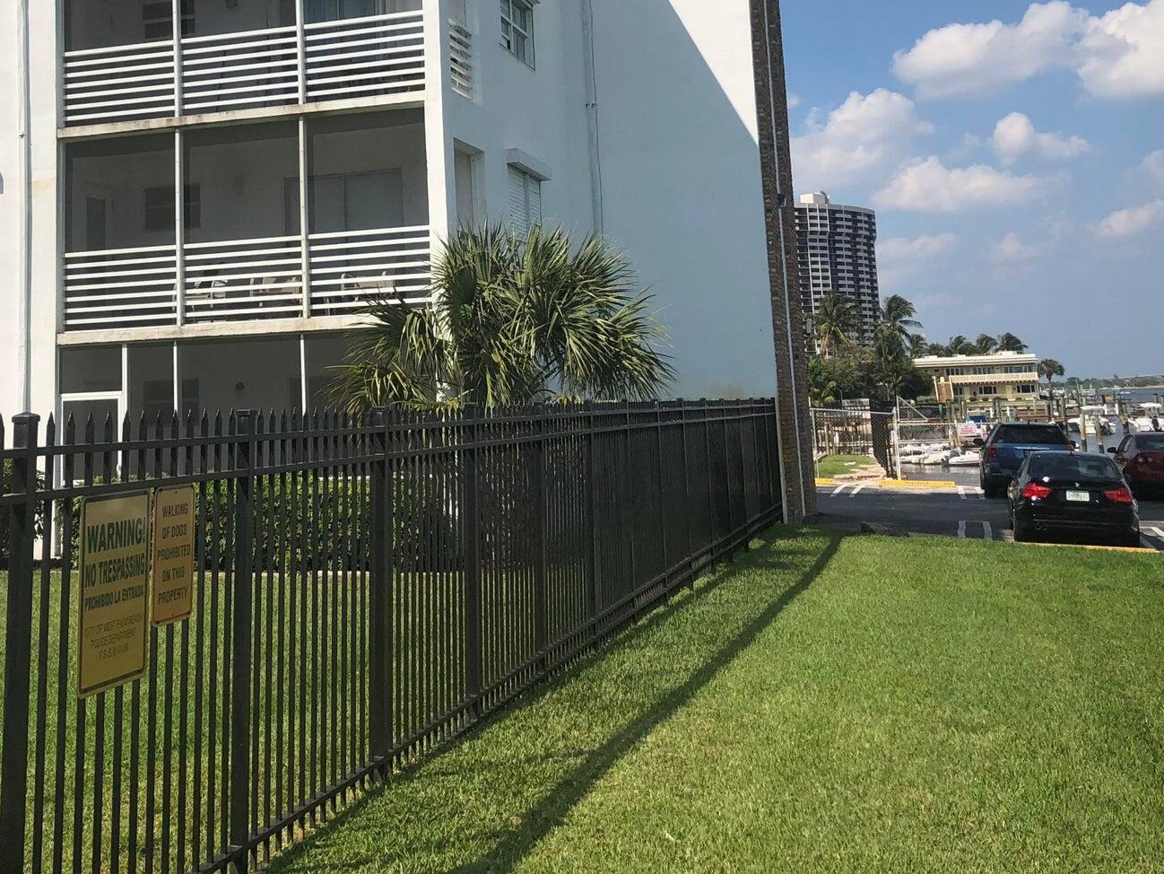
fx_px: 1547
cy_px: 170
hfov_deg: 40.6
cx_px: 374
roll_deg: +0.8
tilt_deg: +8.9
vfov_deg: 30.7
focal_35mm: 46
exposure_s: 1/3205
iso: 20
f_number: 1.8
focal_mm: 3.99
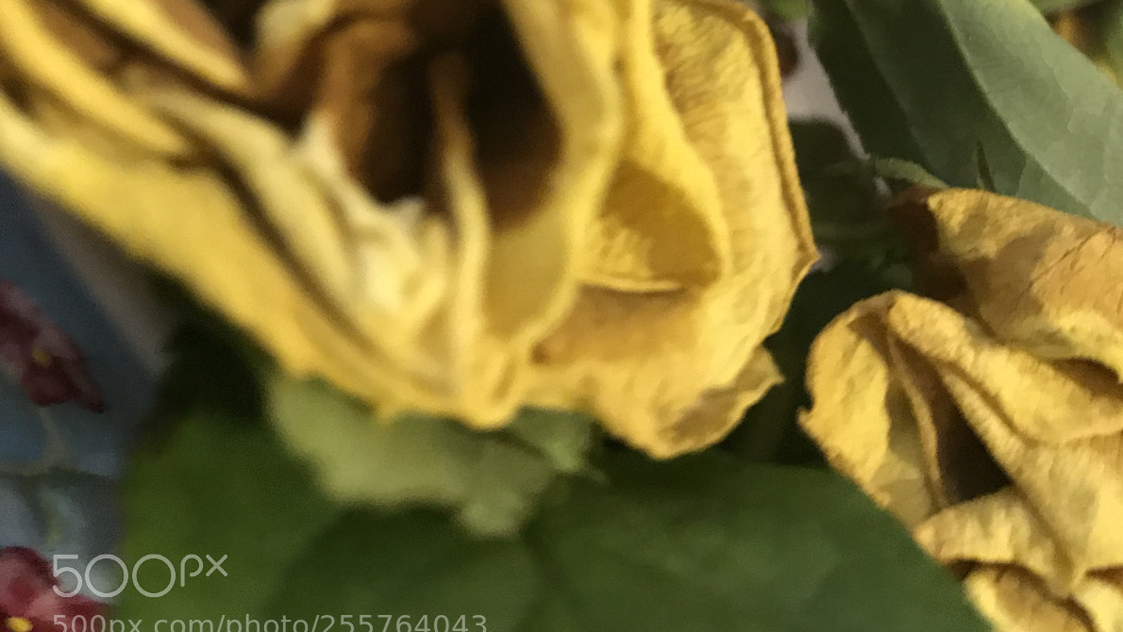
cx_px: 560
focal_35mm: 41
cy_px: -55
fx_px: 1221
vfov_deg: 26.8
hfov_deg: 49.4
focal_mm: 3.99
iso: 100
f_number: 1.8
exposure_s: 1/9
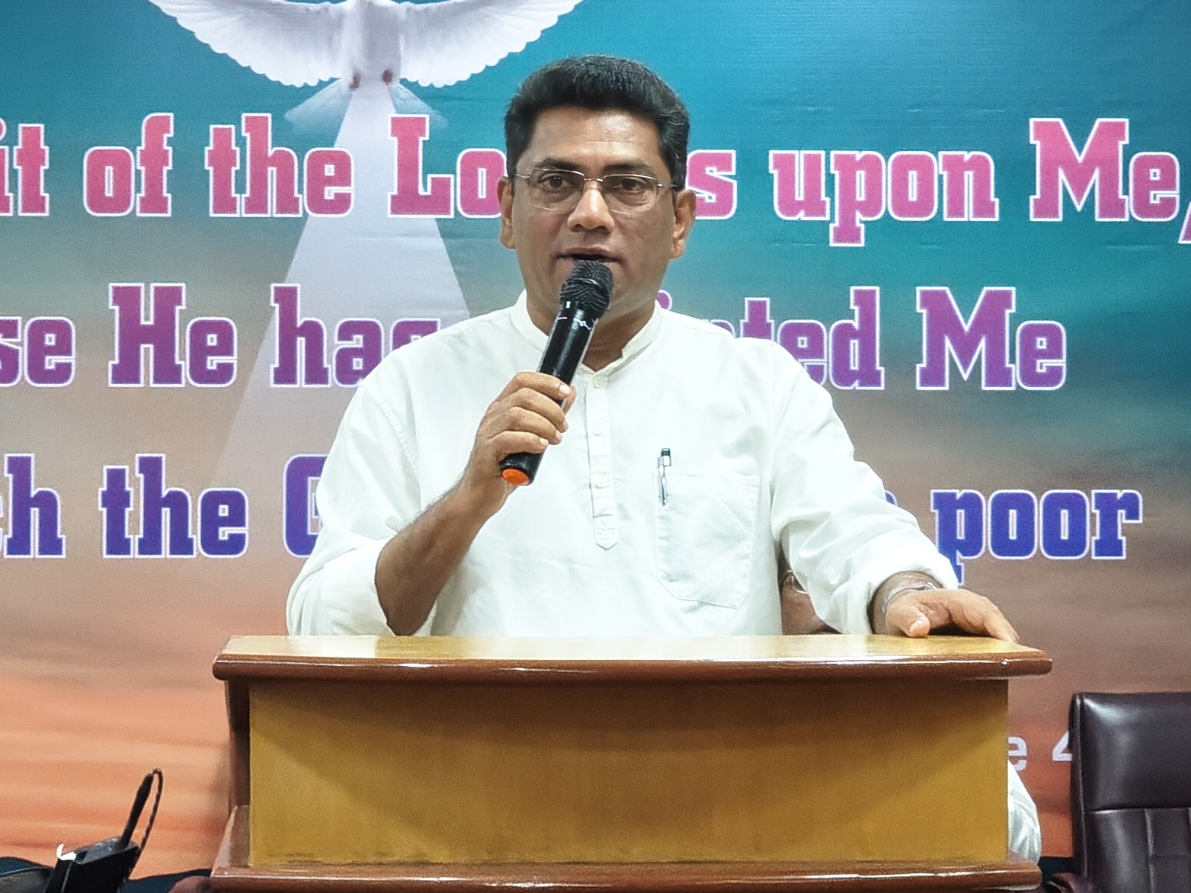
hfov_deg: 38.2
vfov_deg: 29.1
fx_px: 1720
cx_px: 596
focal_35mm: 50
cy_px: 446
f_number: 2
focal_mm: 7.1
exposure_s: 1/100
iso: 603
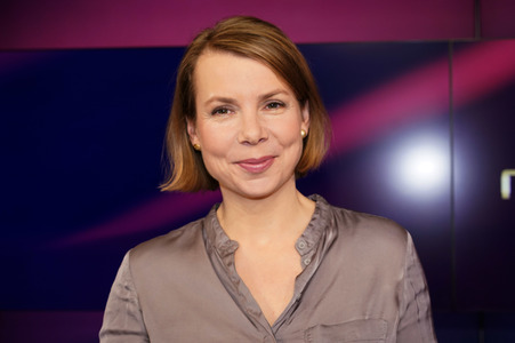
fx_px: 672
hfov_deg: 41.9
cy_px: 172
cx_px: 258
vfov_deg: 28.6
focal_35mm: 47
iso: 2000
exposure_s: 1/125
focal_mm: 47
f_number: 5
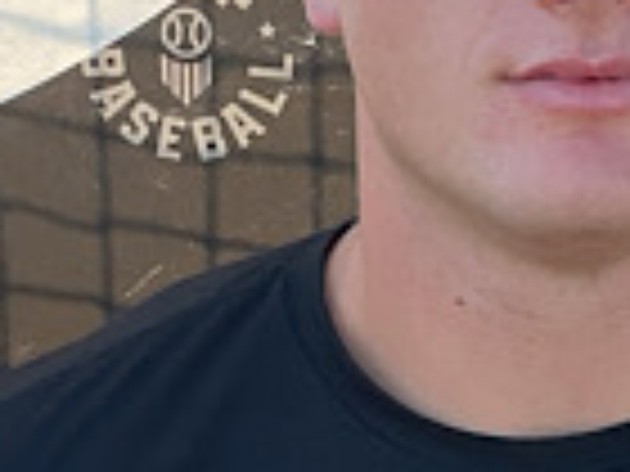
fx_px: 1511
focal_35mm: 83
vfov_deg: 17.7
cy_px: 333
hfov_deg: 23.1
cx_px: 536
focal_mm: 3
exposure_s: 1/545
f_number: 1.8
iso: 16
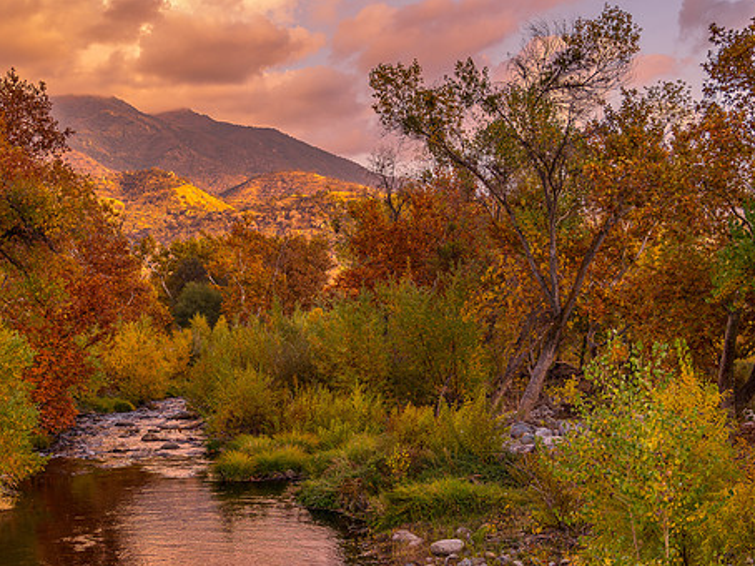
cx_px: 236
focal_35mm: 55
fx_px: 1199
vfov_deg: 26.5
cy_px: 313
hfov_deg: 34.5
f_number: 5
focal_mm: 33
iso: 100
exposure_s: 1/80
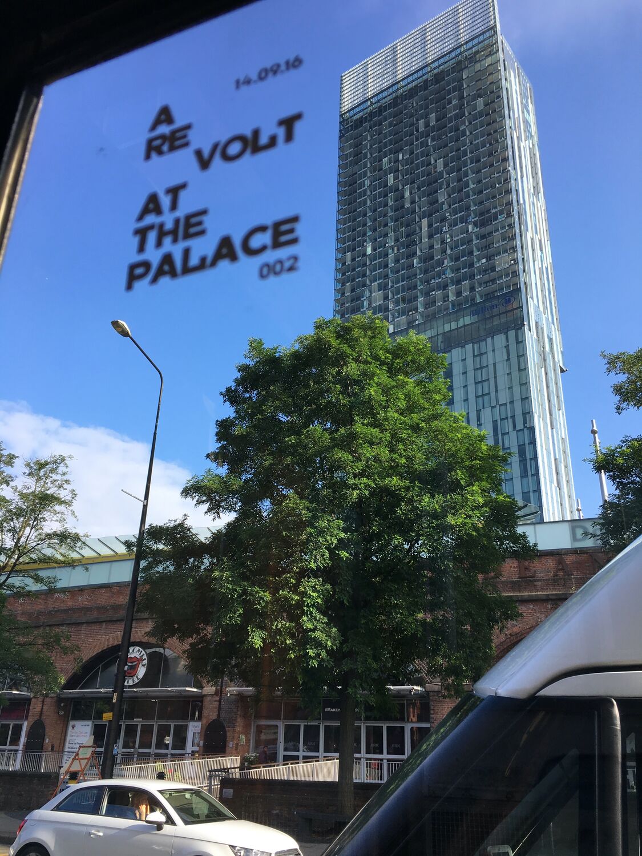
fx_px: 717
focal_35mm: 29
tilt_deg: +24.6
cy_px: 428
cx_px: 321
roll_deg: -1.5
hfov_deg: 48.2
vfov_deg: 61.7
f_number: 2.2
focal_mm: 4.15
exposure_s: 1/496
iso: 25
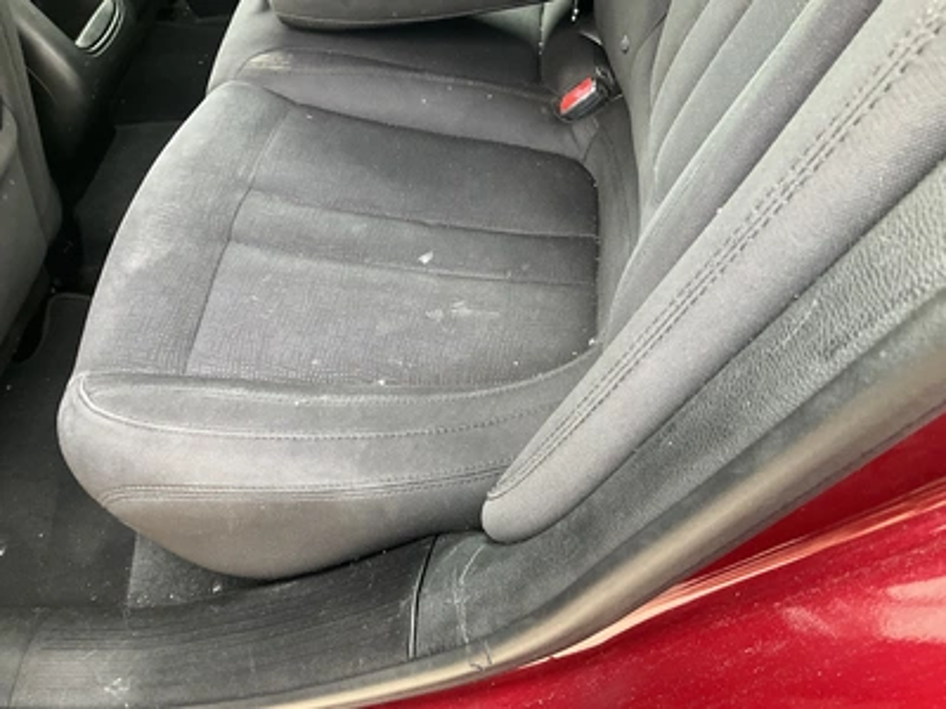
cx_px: 473
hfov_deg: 61.7
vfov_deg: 48.2
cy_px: 354
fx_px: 793
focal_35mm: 29
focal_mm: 3
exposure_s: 1/87
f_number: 1.8
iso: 64
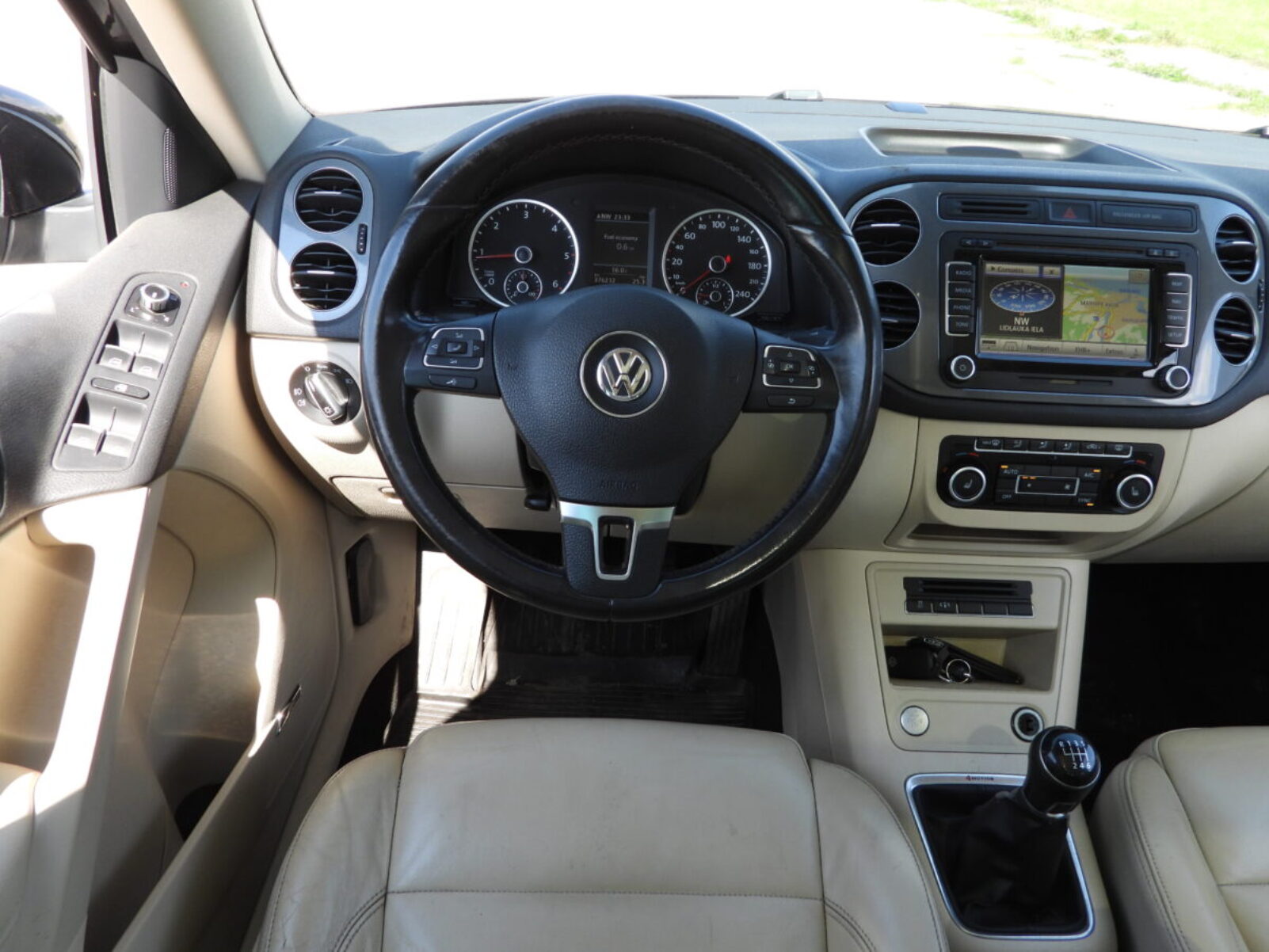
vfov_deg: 56.8
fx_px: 880
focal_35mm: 24
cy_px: 476
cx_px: 634
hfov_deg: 71.6
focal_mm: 4.3
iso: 100
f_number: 2.8
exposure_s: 1/200
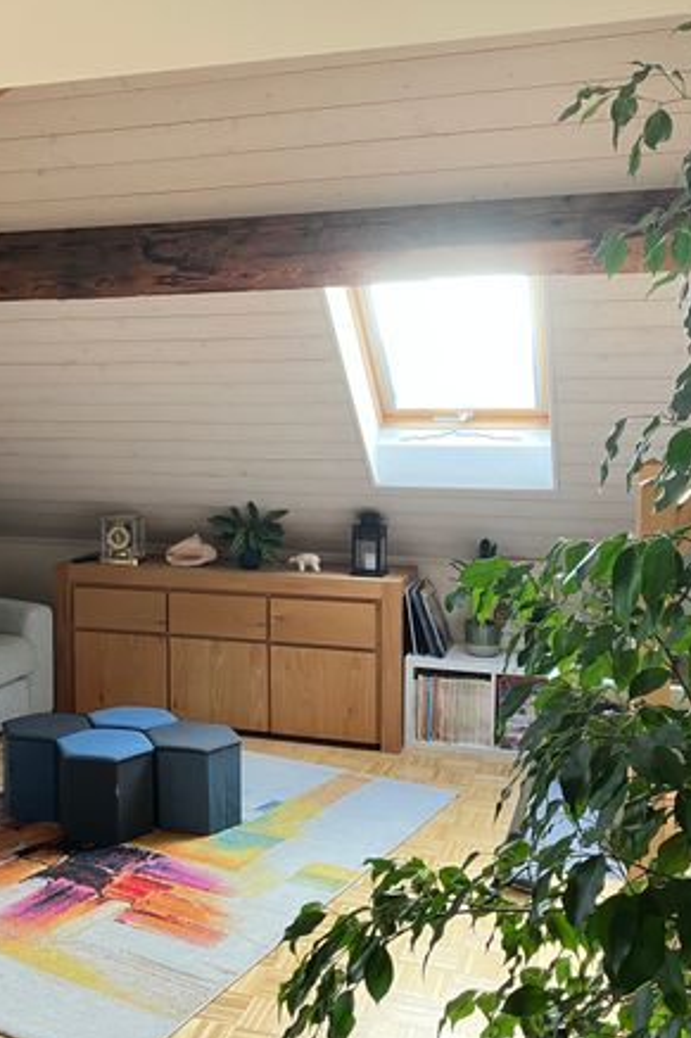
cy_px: 520
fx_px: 1152
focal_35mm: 40
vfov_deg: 48.5
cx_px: 161
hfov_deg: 32.7
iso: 125
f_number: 1.8
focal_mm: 3.99
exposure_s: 1/60
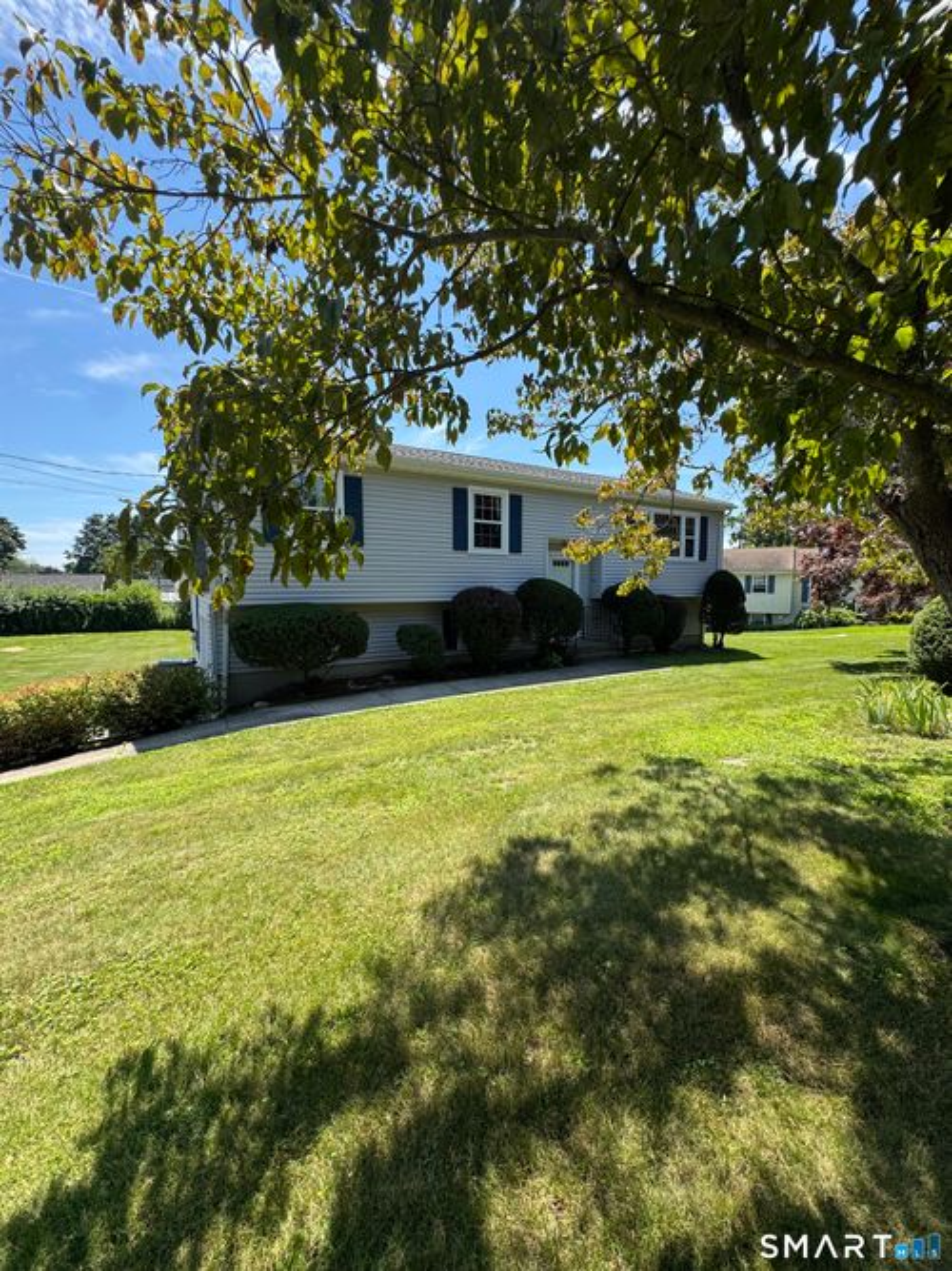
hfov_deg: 85.7
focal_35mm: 14
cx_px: 476
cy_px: 636
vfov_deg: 102.1
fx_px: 514
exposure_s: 1/707
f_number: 2.2
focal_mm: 2.22
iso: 50
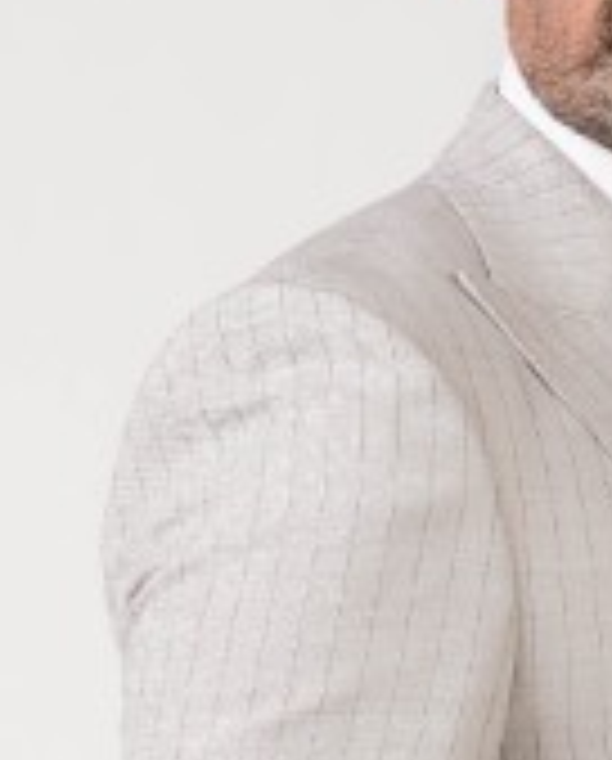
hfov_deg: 2.3
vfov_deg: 2.9
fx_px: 15115
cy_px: 1587
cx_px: 634
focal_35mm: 670
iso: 400
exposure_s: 1/400
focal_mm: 105
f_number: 4.5
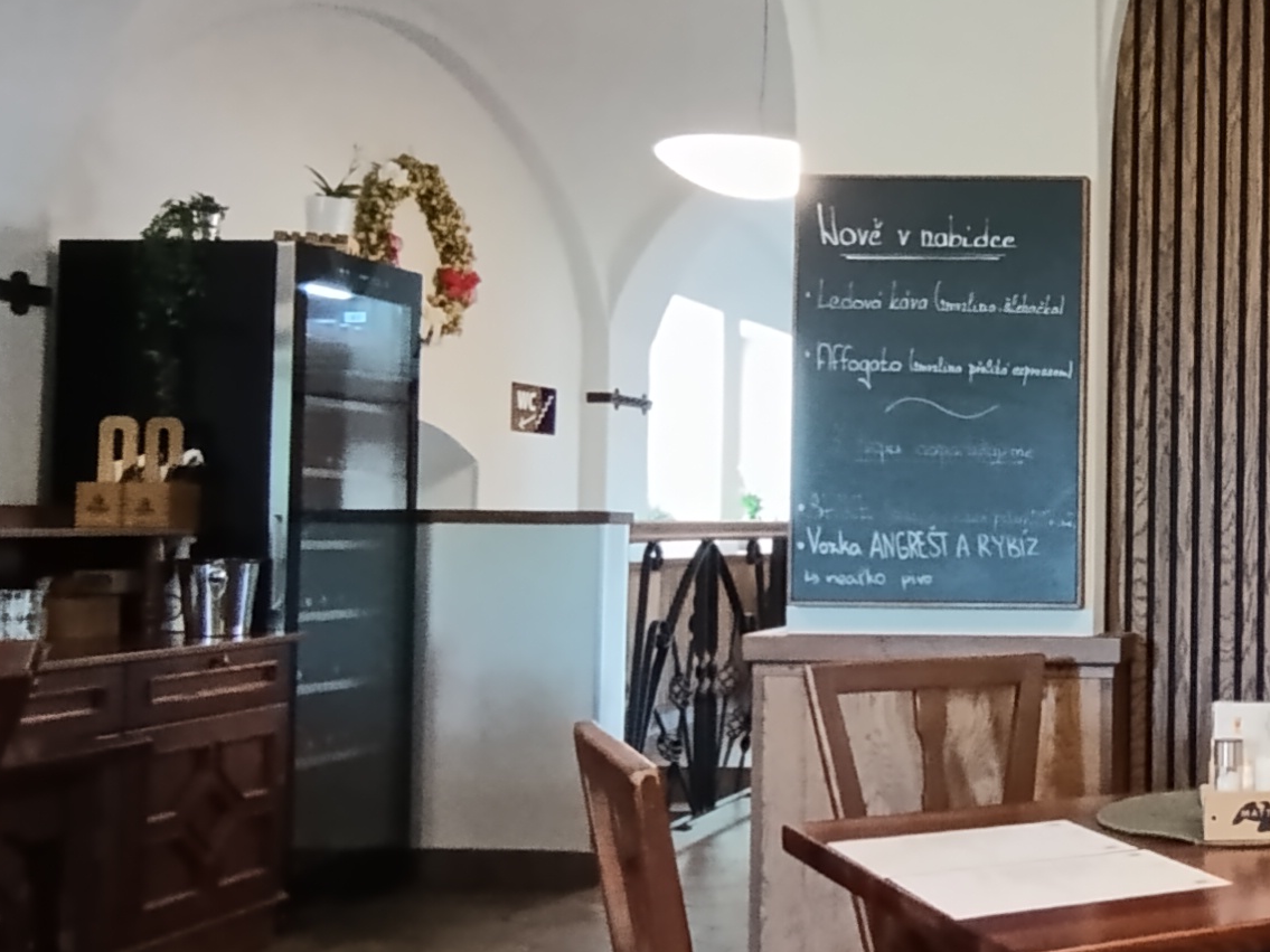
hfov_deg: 35.8
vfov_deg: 31.5
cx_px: 1363
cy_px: 480
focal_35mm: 46
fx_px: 1687
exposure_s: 1/20
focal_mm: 1.65
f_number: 2.2
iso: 1000
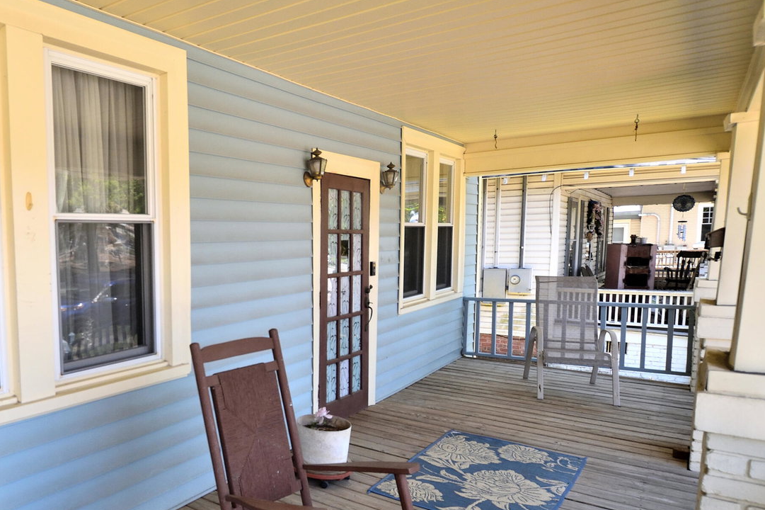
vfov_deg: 50.9
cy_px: 309
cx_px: 137
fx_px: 531
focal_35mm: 25
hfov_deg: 64.2
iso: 400
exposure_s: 1/200
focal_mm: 10
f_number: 7.1
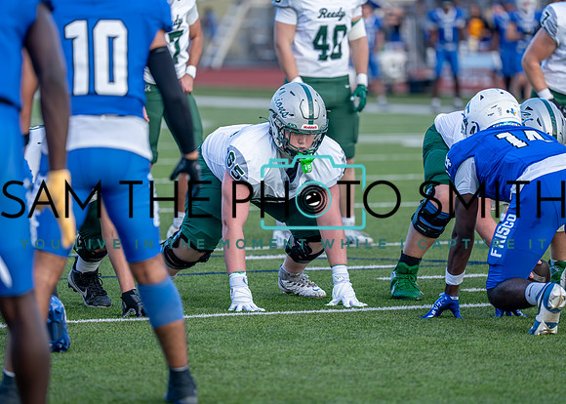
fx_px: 3883
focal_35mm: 242
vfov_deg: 6.0
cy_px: 190
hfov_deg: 8.3
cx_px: 303
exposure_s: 1/1250
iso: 500
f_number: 2.8
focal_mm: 200
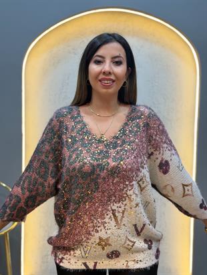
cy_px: 138
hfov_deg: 30.3
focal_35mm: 48
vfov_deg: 39.6
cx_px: 104
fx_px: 383
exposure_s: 1/100
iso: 64
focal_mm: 6.76
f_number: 1.78
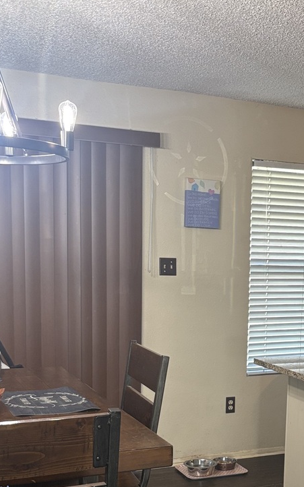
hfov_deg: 22.9
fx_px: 729
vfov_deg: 36.1
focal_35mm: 55
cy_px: 363
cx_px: 282
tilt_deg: -8.8
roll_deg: -1.9
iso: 160
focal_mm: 5.96
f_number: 1.6
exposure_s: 1/60
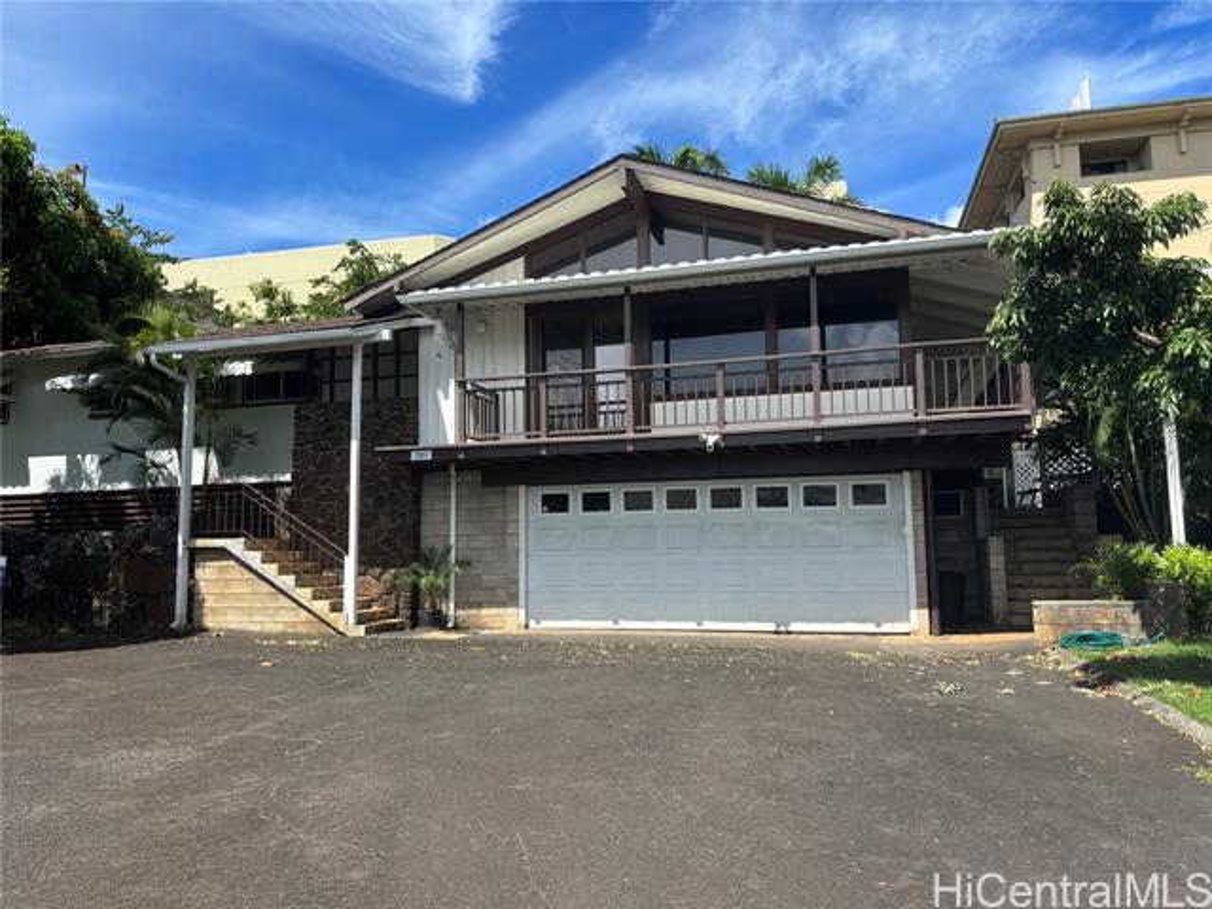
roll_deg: +0.9
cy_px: 454
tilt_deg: +6.1
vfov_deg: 53.1
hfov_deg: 67.3
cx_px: 606
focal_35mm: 26
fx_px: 910
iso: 50
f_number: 1.6
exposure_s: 1/2105
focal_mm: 5.96
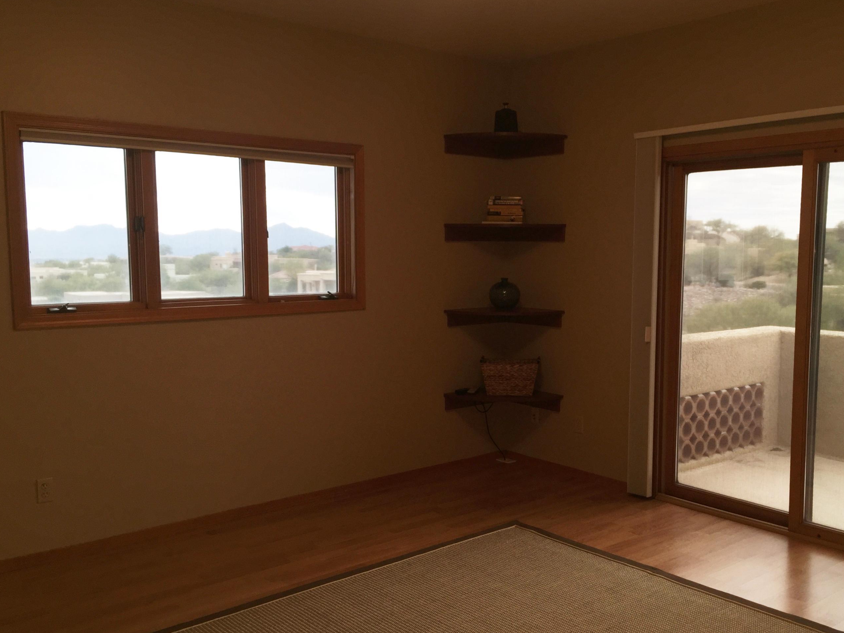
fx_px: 829
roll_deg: -0.4
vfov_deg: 41.8
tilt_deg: -5.4
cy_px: 341
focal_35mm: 34
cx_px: 487
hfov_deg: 53.7
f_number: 2.2
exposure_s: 1/39
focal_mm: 4.15
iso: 32
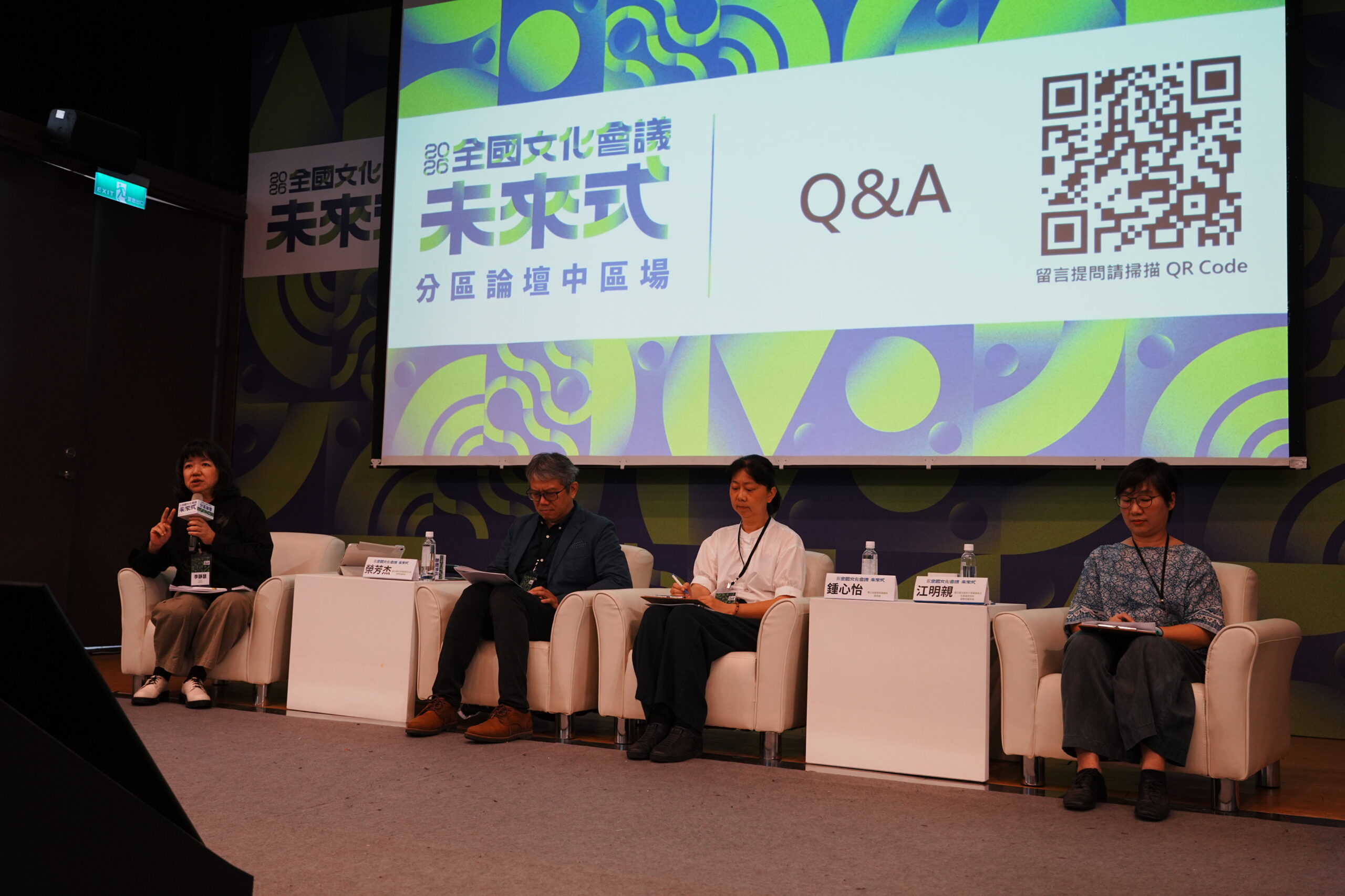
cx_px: 672
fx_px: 1270
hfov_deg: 55.8
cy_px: 448
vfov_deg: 38.9
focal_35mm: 34
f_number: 4
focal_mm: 34
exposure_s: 1/125
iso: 500
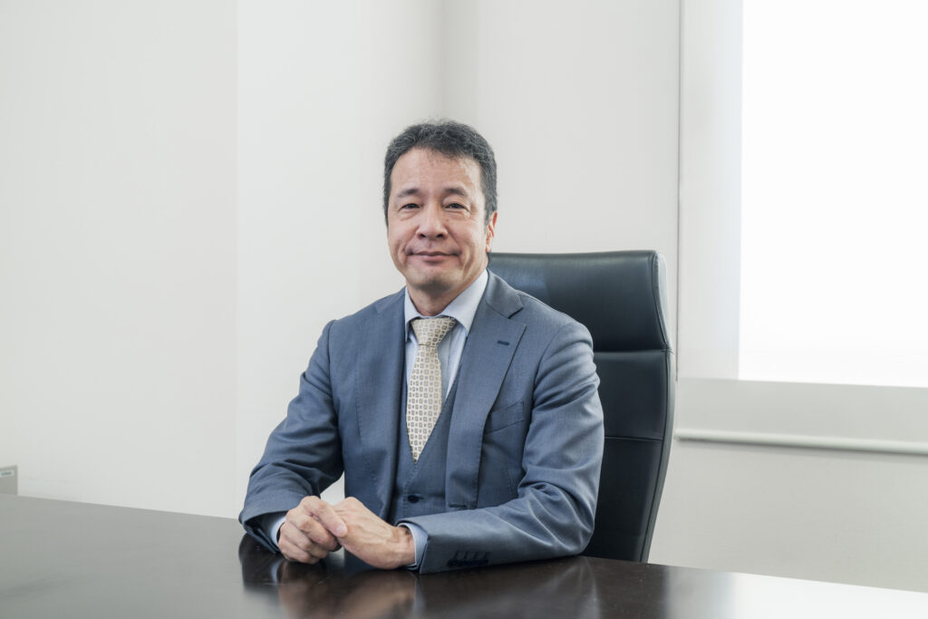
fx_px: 1289
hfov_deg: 39.6
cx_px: 464
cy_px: 310
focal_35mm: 50
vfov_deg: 27.0
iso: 320
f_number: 4.5
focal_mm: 50
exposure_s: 1/125
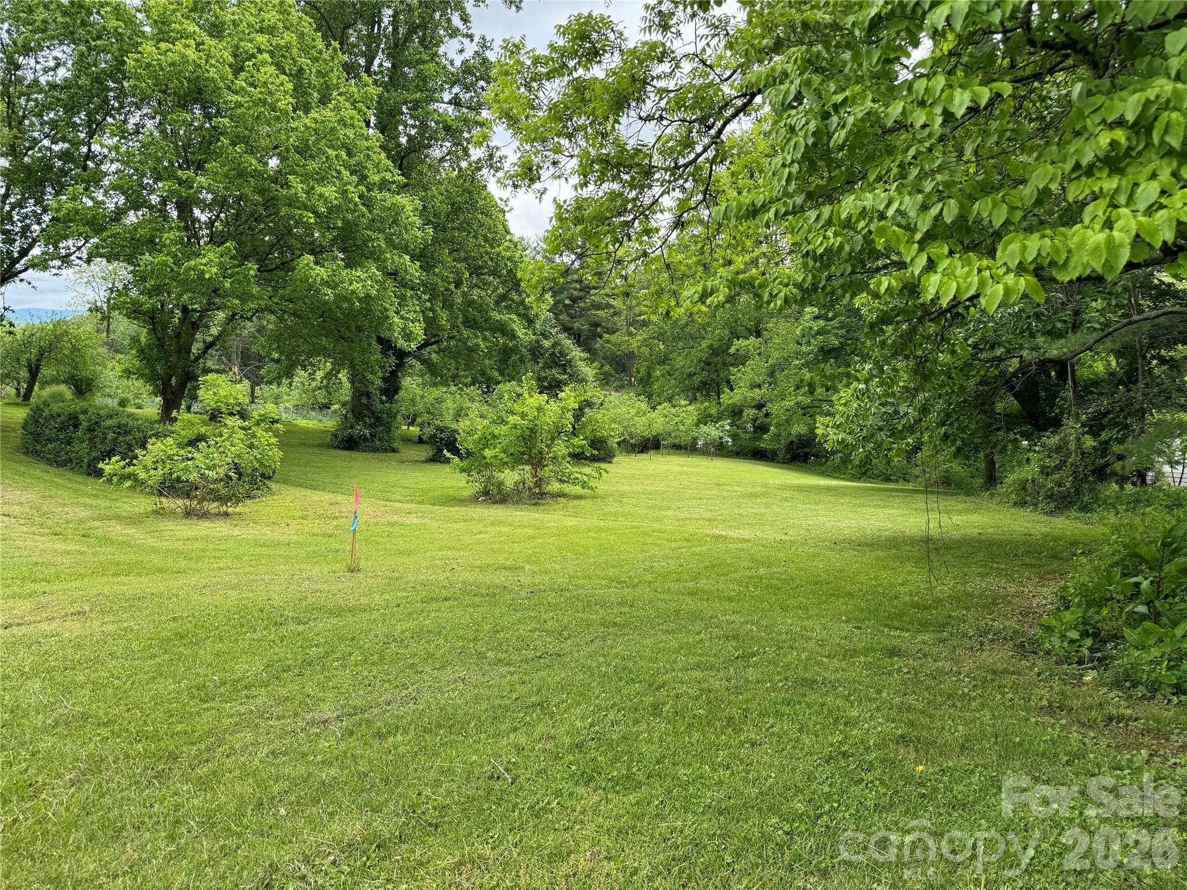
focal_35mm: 24
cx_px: 594
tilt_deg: -7.1
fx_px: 823
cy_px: 445
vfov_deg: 56.8
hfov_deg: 71.6
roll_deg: -1.1
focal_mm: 6.76
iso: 80
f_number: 1.78
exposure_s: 1/1311
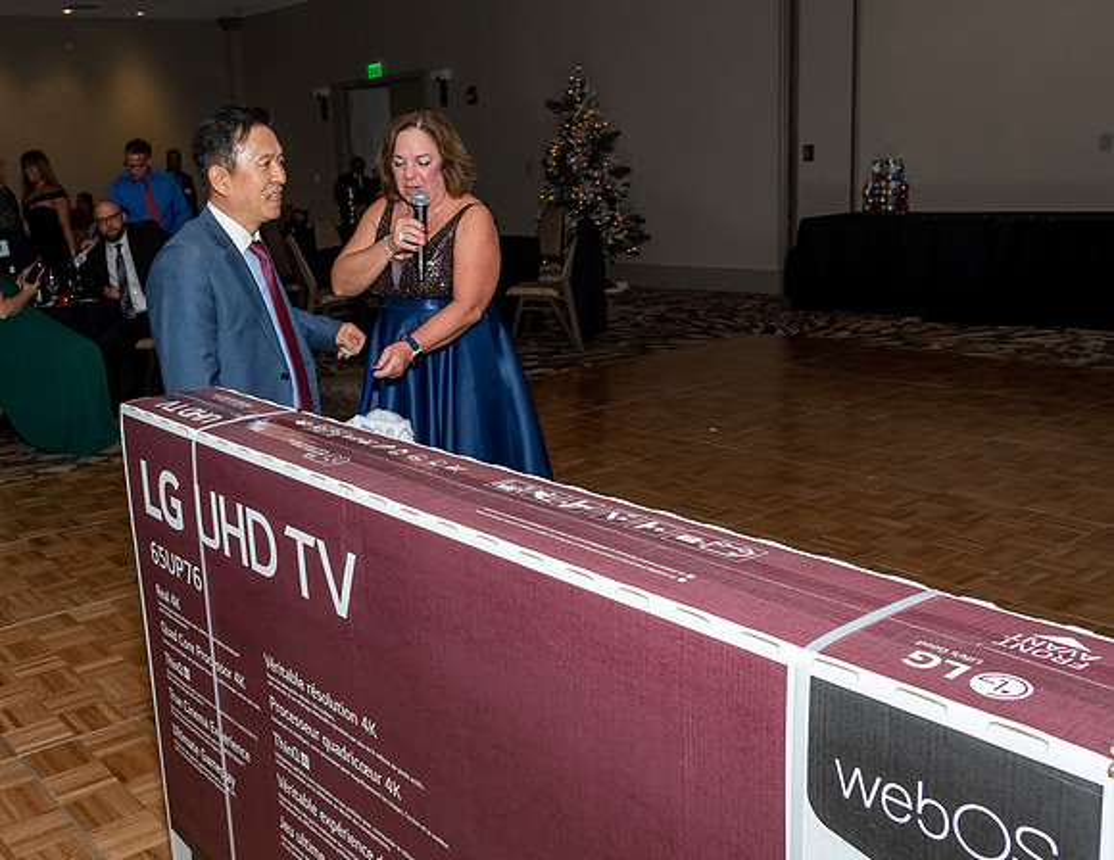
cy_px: 386
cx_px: 364
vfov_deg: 40.6
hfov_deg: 50.2
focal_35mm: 36
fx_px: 1163
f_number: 7.1
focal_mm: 18
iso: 500
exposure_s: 1/250
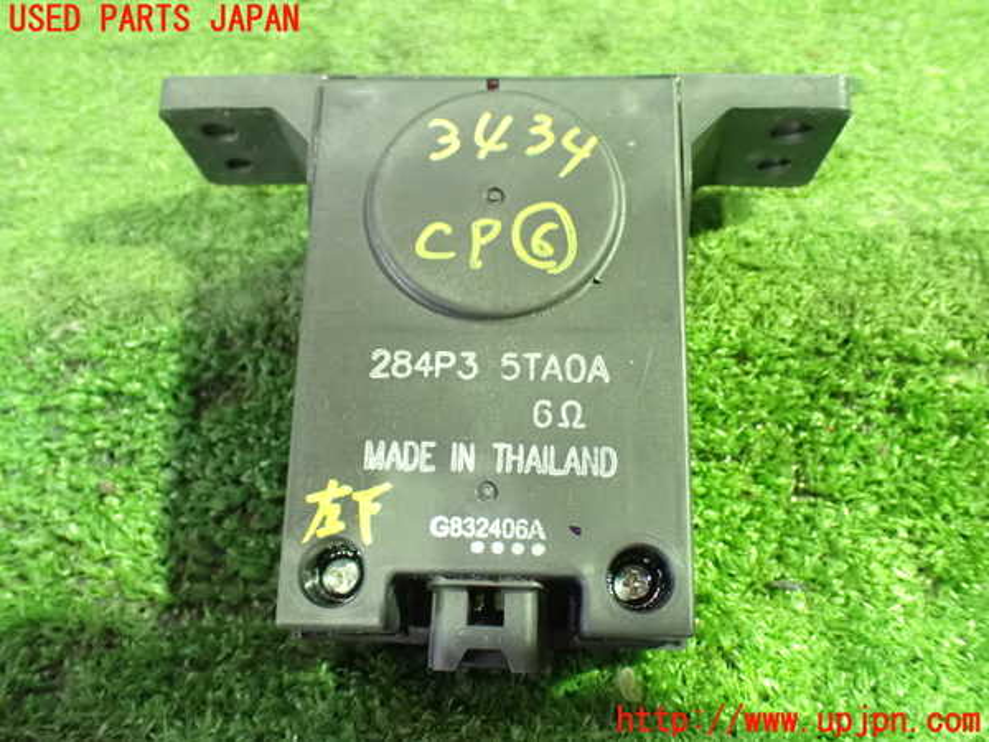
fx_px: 914
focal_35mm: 32
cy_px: 371
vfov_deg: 44.2
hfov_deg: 56.8
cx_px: 494
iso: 1600
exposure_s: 1/20
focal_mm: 5.79
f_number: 2.4
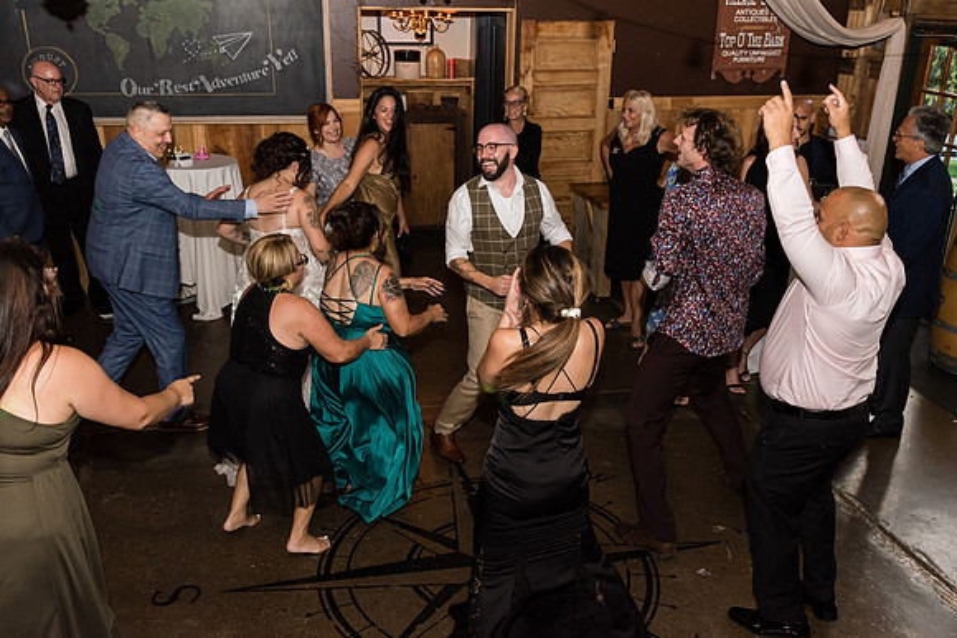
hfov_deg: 58.2
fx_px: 860
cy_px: 319
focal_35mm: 32
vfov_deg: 40.7
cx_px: 479
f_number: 8
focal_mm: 32
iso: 1250
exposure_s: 1/60
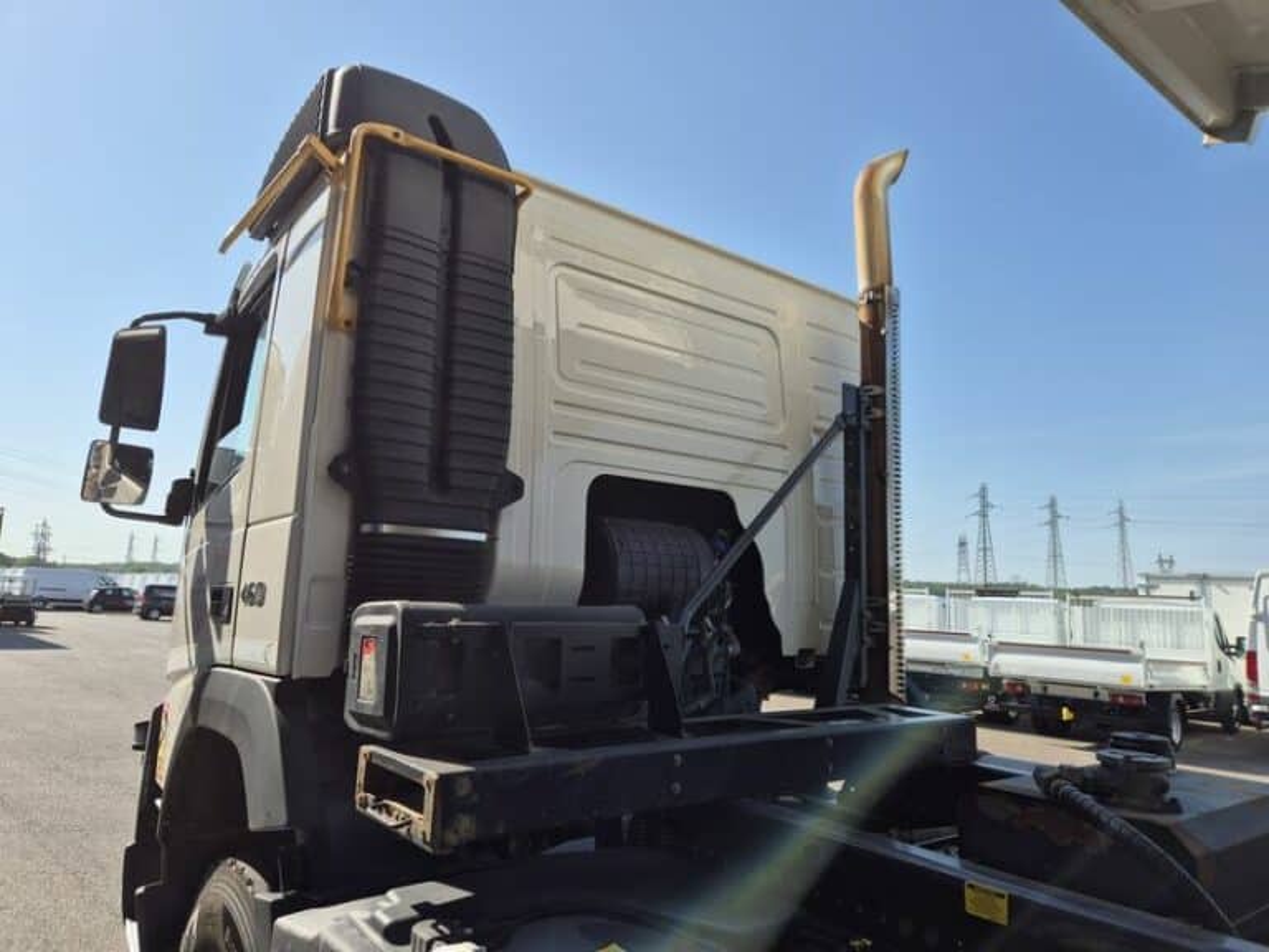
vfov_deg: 58.9
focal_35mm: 23
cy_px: 476
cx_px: 634
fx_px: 843
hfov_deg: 73.9
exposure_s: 1/1896
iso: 25
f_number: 1.8
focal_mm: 5.4
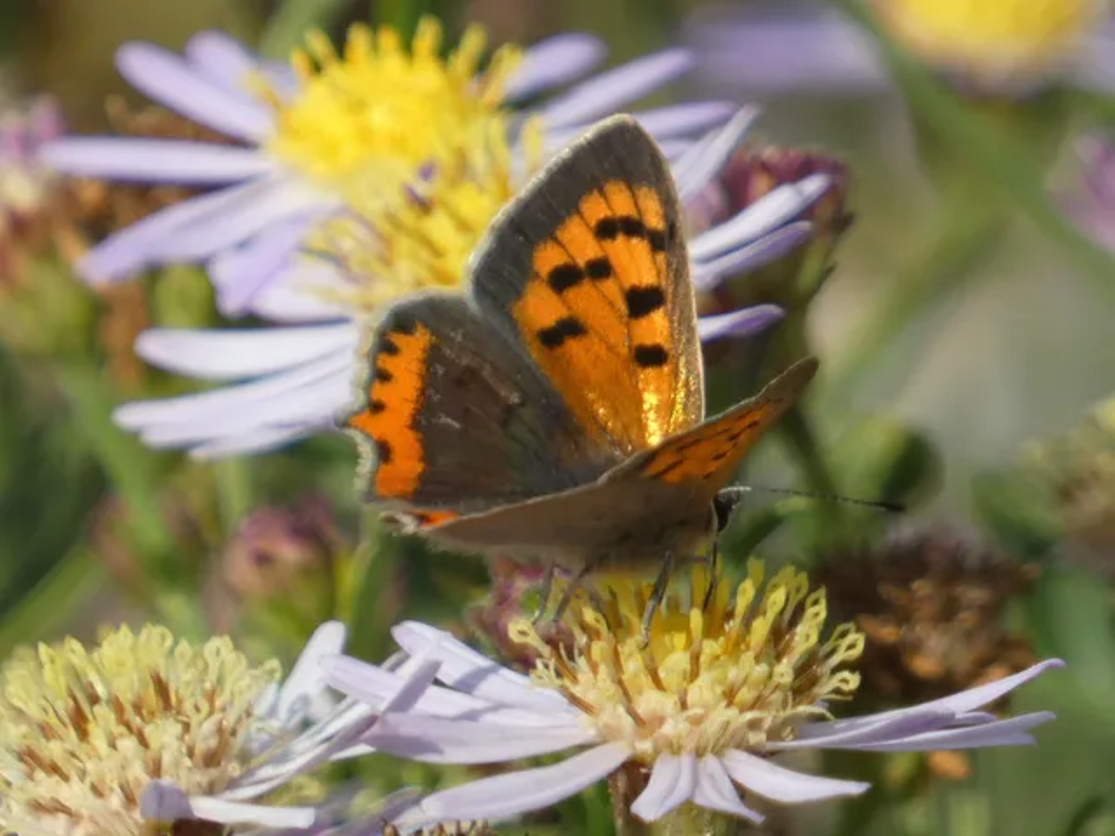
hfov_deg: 2.1
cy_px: 418
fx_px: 30503
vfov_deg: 1.6
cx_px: 558
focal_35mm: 947
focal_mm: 169.6
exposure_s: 1/200
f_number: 5.6
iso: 80
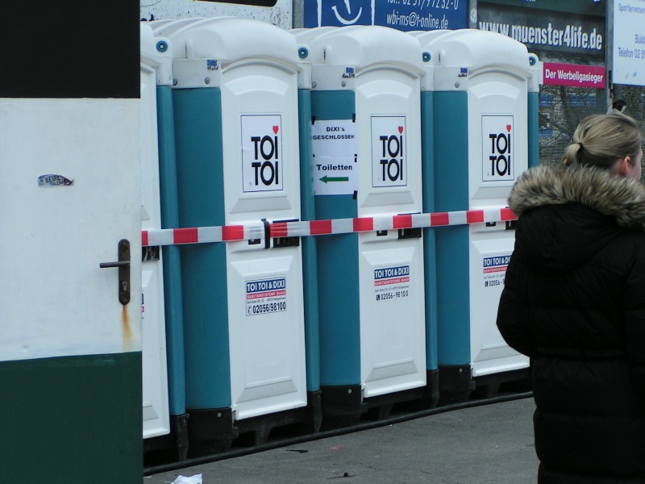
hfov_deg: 16.6
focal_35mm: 119
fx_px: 2217
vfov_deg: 12.5
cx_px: 322
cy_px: 242
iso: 50
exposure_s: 1/200
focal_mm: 18.2
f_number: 4.5
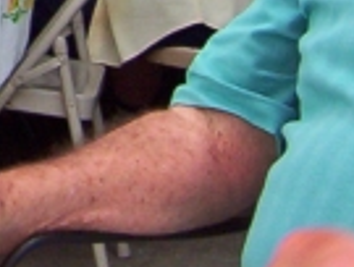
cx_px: -265
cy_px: -332
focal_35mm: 192
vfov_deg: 7.4
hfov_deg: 9.8
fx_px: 1969
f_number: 2.76
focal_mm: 5.54
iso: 100
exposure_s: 1/146
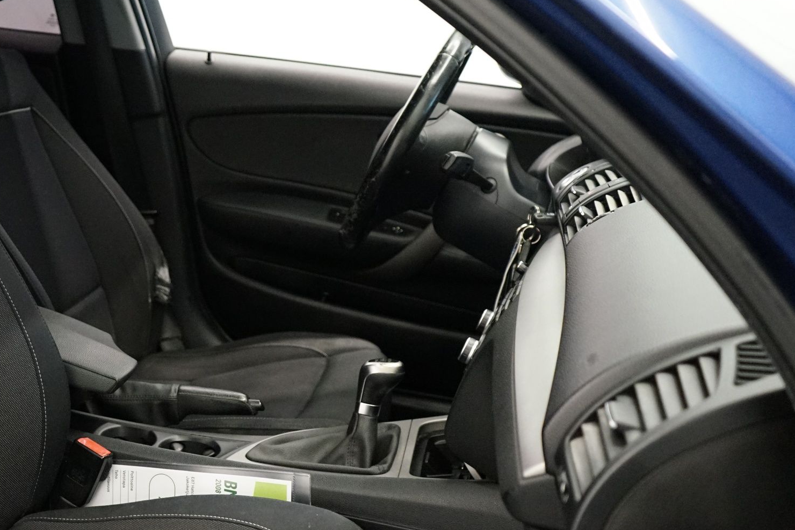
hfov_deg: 38.6
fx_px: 1082
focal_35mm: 49
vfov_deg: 27.5
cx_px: 140
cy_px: 311
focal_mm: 29
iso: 5000
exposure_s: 1/160
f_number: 3.5
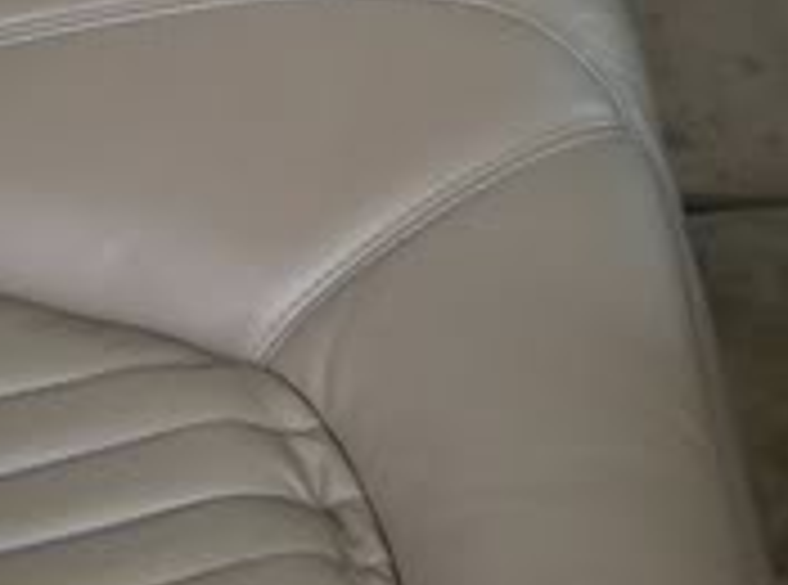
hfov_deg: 12.0
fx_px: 3743
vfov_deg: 8.8
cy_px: -194
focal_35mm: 165
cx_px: 140
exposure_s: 1/70.9
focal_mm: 6
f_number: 2.8
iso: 100
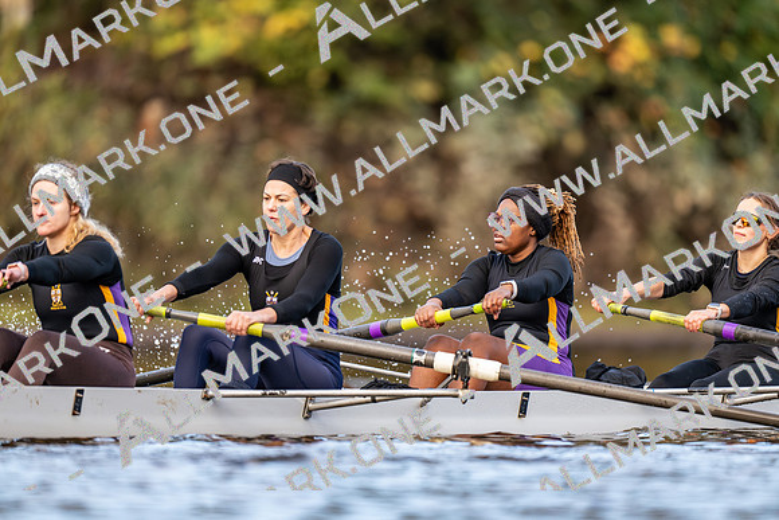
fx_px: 12986
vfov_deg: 2.3
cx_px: 390
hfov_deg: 3.4
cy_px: 260
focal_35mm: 600
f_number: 4
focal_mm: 600
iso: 2200
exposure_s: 1/2500
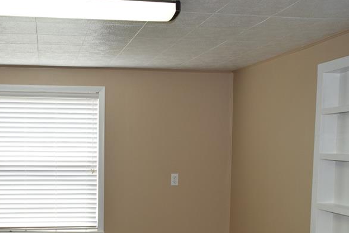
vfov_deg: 28.1
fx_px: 456
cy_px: 182
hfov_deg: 40.7
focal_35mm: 47
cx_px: 86
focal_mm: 18
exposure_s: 1/125
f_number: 5.6
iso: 800
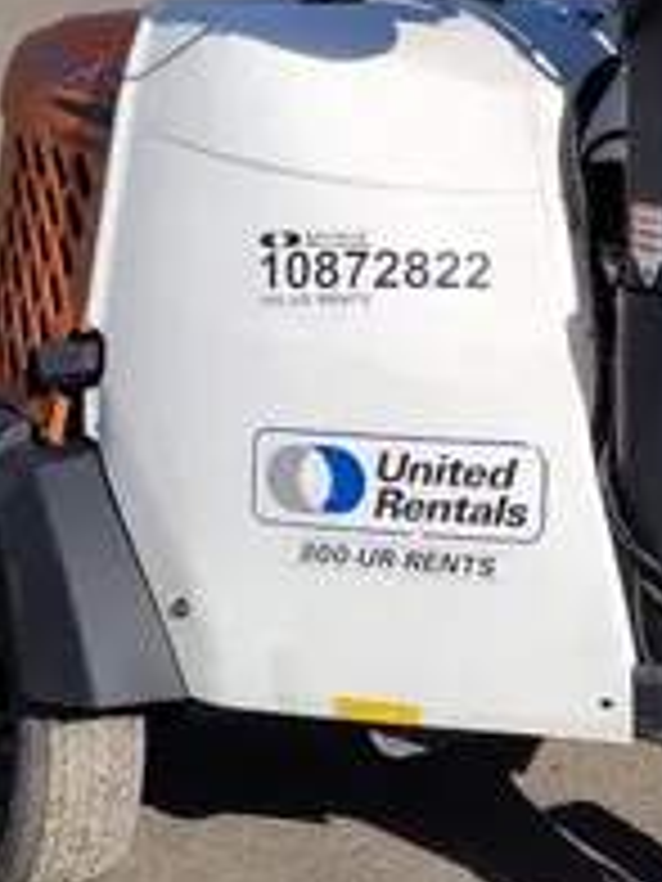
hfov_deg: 15.0
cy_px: 254
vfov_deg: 20.1
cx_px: 653
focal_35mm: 97
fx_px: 2473
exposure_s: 1/3798
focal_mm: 5.4
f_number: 1.8
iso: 40
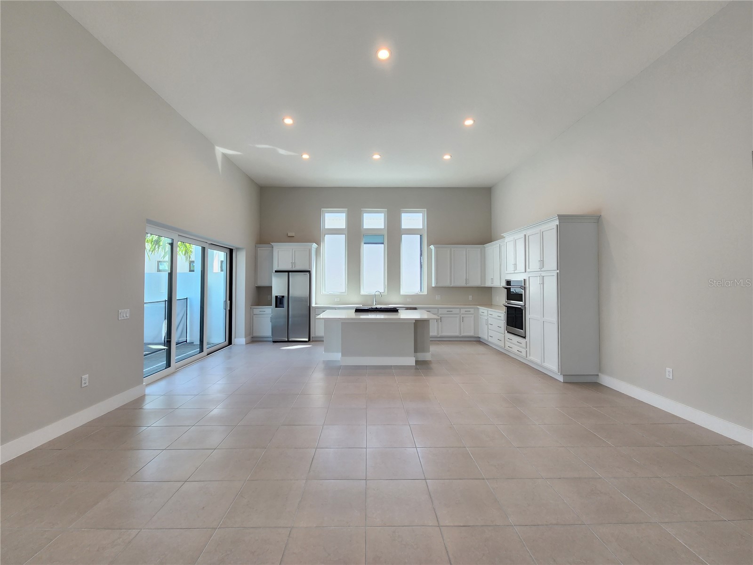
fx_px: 283
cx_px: 376
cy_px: 282
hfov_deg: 106.2
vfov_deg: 89.9
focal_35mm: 13
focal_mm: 2.2
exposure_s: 1/60
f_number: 2.2
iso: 64
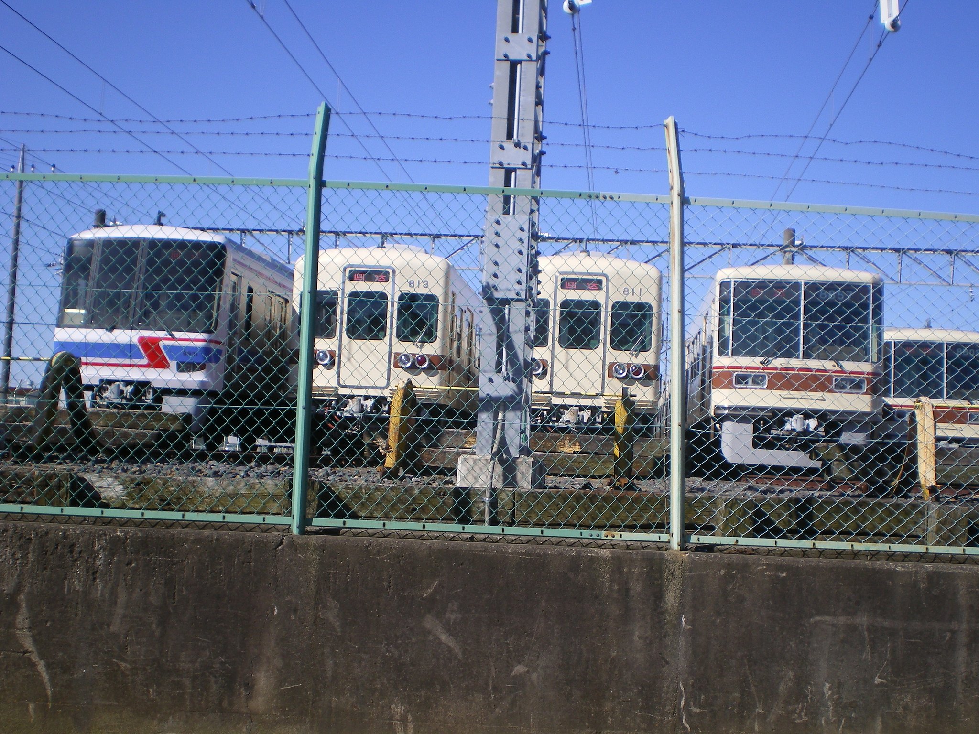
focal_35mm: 44
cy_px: 367
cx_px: 490
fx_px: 1244
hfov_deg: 42.9
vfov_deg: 32.9
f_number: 4.9
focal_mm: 7.4
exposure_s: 1/320
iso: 64
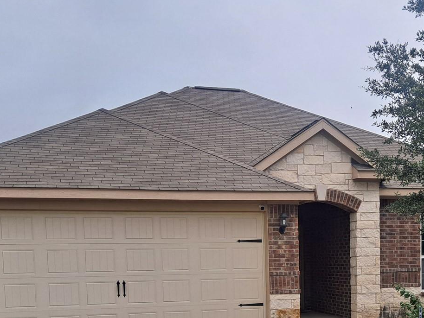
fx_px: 686
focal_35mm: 56
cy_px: 317
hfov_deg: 33.7
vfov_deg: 24.9
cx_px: 316
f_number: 2
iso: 32
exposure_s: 1/360
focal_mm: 4.6
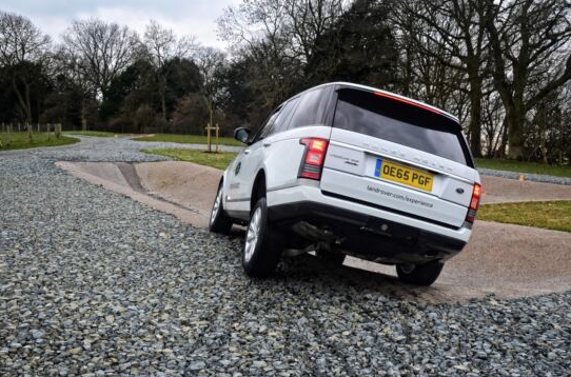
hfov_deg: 49.7
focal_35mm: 39
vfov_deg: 33.9
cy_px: 222
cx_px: 300
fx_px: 617
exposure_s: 1/30
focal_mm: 22
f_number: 13
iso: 200
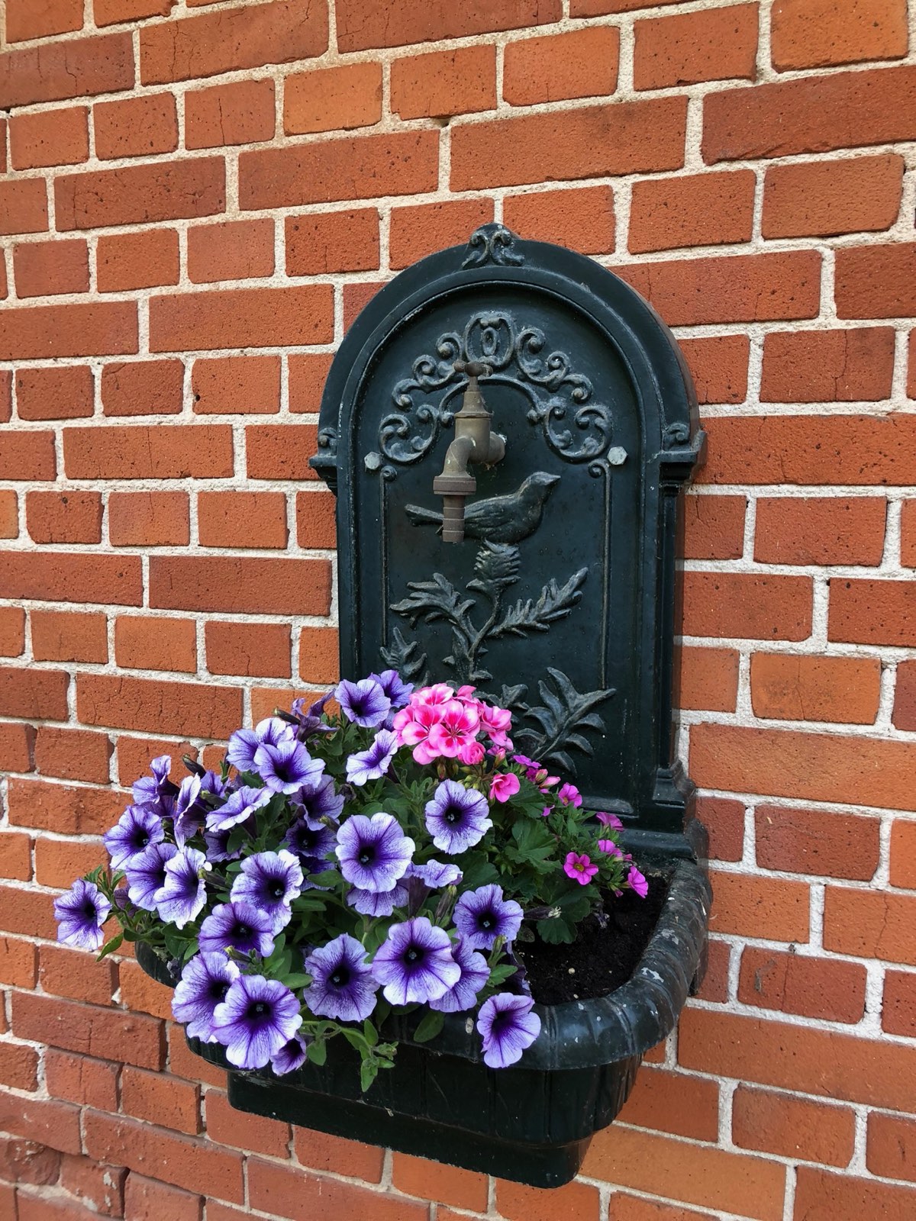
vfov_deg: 63.4
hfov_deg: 49.7
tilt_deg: -8.0
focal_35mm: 28
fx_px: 988
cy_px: 610
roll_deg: +0.3
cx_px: 458
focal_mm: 3.99
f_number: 1.8
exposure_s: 1/33
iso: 20
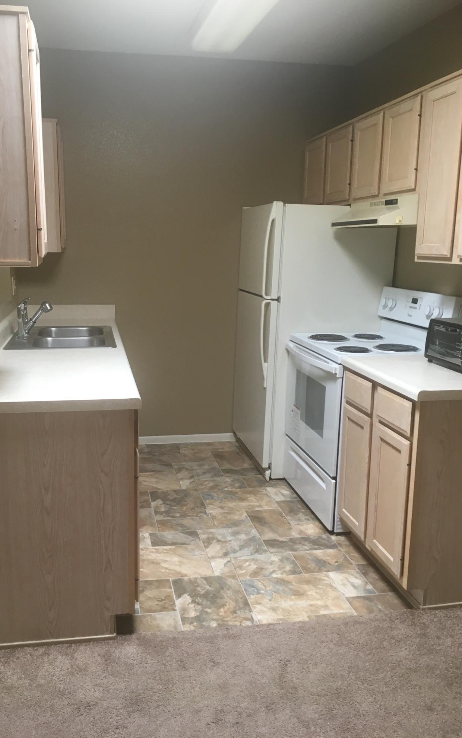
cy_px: 368
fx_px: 624
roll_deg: -0.3
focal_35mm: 31
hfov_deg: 40.5
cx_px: 193
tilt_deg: -10.3
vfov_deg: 61.2
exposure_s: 1/30
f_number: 2.2
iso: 50
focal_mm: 4.15
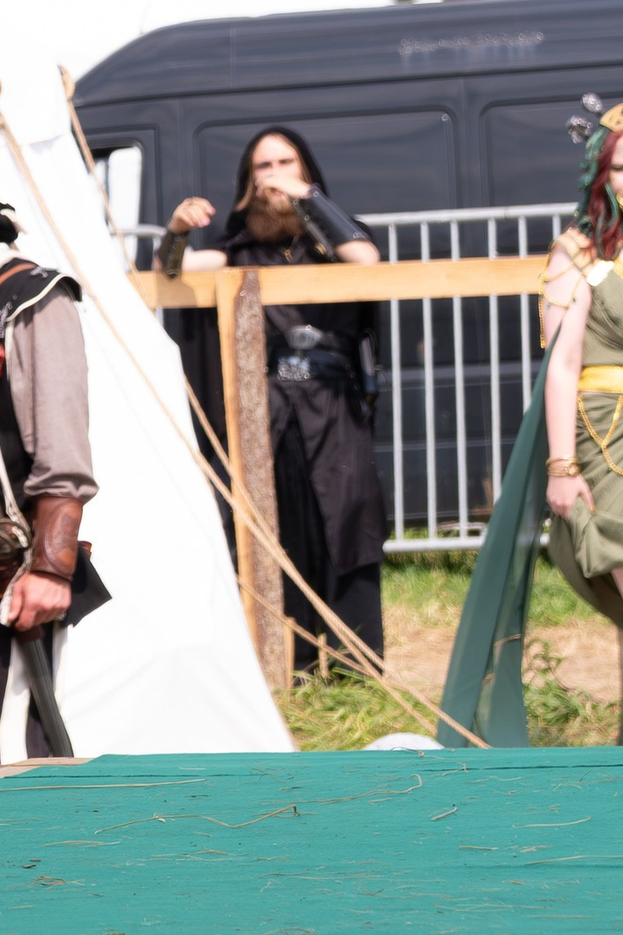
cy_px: -254
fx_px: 7504
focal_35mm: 289
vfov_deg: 7.1
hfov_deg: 4.7
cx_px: -431
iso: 160
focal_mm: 55
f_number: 4
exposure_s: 1/1000
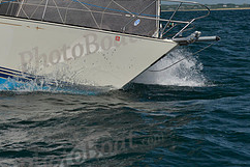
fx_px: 1166
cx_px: -34
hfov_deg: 12.0
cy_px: 7
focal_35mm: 168
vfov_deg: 8.1
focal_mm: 70
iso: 400
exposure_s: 1/800
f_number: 10
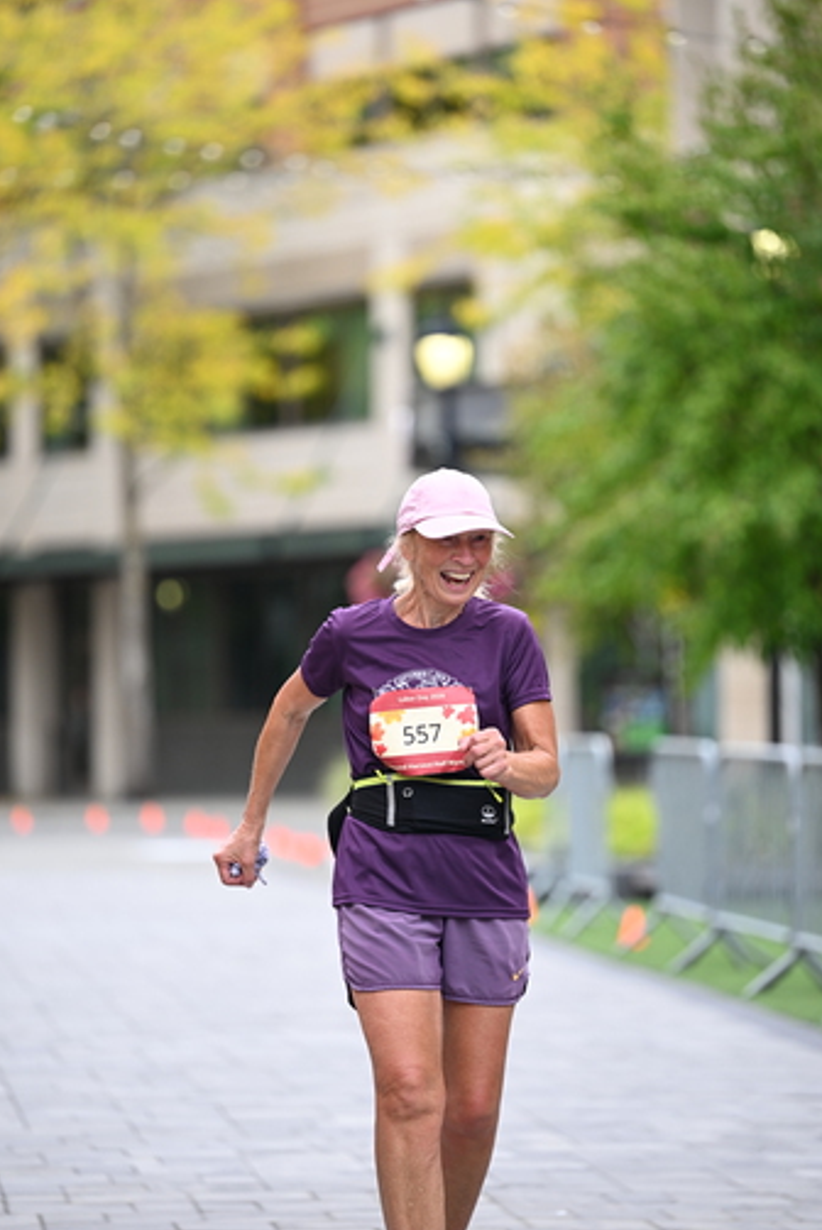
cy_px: 641
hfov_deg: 7.9
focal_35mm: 175
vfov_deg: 11.7
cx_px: 420
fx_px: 5985
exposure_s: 1/1000
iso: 400
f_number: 2.8
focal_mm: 160
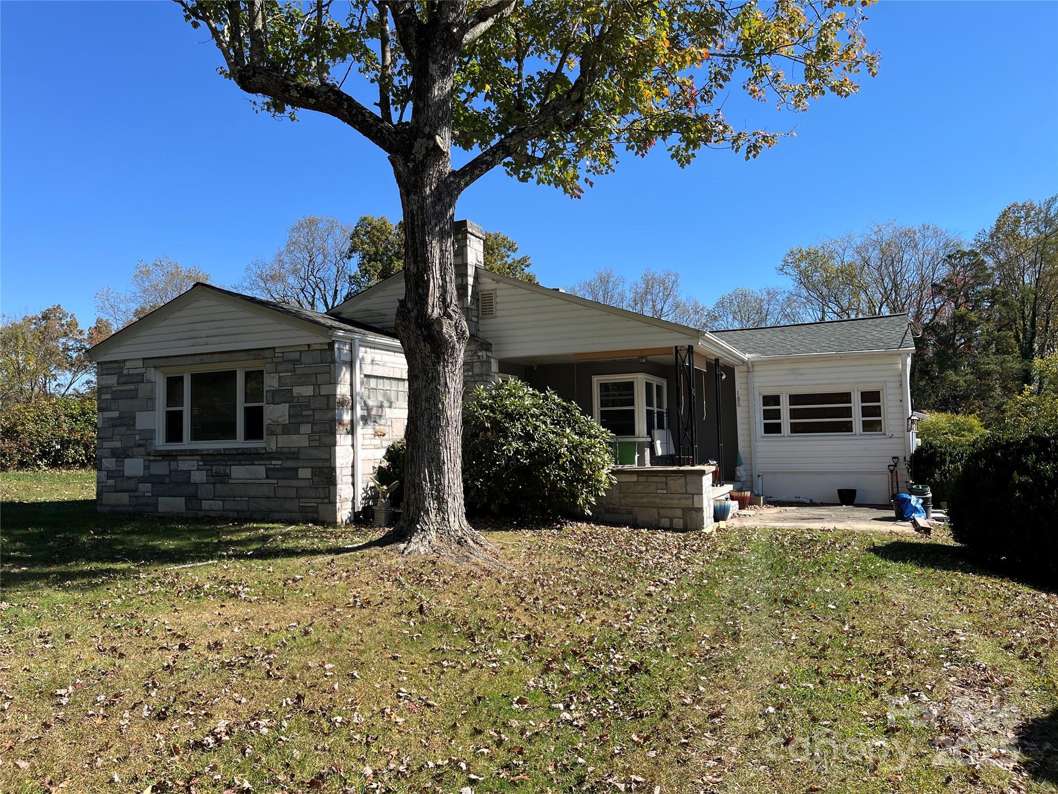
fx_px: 795
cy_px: 397
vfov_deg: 53.1
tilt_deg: +3.4
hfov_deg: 67.3
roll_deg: +1.4
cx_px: 529
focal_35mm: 26
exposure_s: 1/1923
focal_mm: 5.1
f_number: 1.6
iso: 50
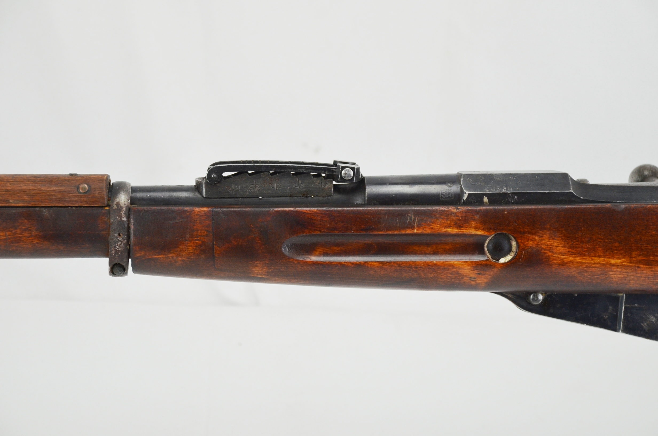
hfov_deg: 23.4
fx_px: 1587
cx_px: 329
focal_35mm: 87
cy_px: 218
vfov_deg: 15.6
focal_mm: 58
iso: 720
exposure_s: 1/250
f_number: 5
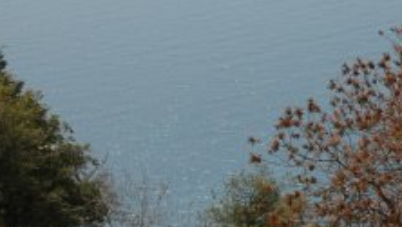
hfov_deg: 14.4
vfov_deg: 8.7
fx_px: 1468
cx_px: 628
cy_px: 254
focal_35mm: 138
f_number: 13
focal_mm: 27
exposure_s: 1/250
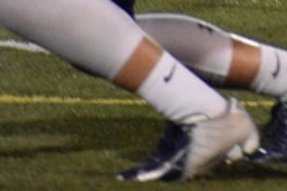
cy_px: -258
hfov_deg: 1.6
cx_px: 267
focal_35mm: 1286
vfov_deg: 1.1
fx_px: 10251
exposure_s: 1/250
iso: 12800
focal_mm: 270
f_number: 6.3
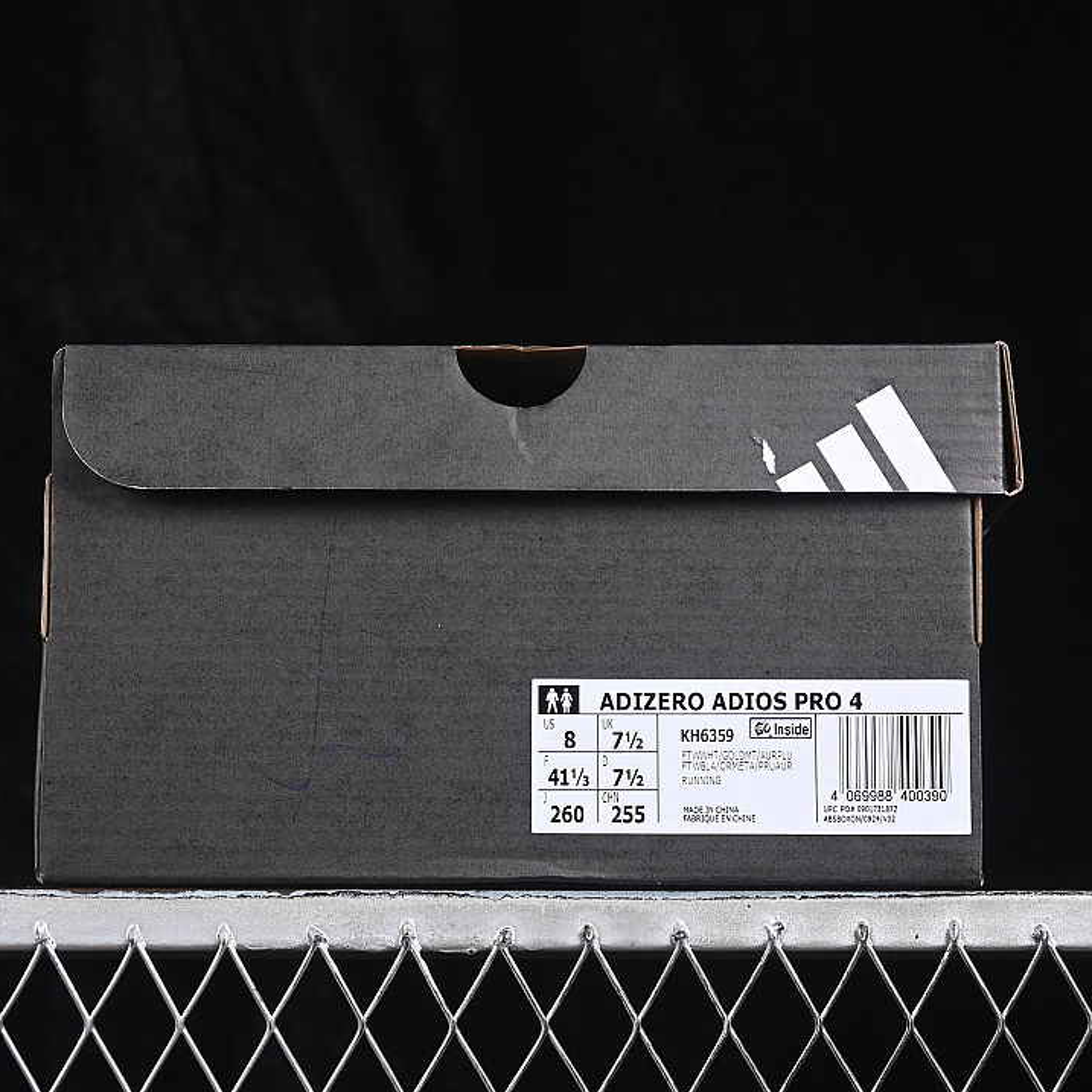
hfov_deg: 18.1
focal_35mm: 96
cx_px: 525
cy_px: 547
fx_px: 3426
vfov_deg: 18.1
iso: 160
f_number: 6.3
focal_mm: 50
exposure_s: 1/60
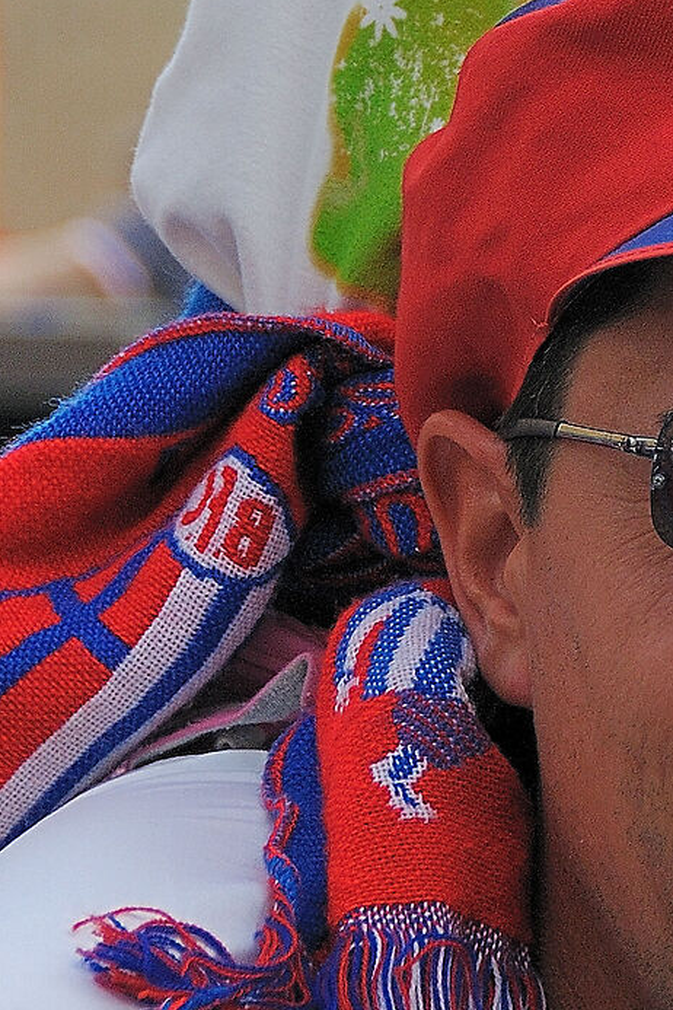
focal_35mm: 390
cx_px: 791
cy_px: -296
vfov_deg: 5.3
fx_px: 10928
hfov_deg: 3.5
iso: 200
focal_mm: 75
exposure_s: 1/320
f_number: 5
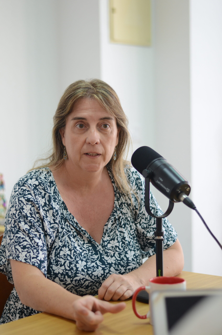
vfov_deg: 27.0
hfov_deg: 18.1
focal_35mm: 75
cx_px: 111
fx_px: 697
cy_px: 168
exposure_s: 1/320
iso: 640
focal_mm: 50
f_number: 1.8
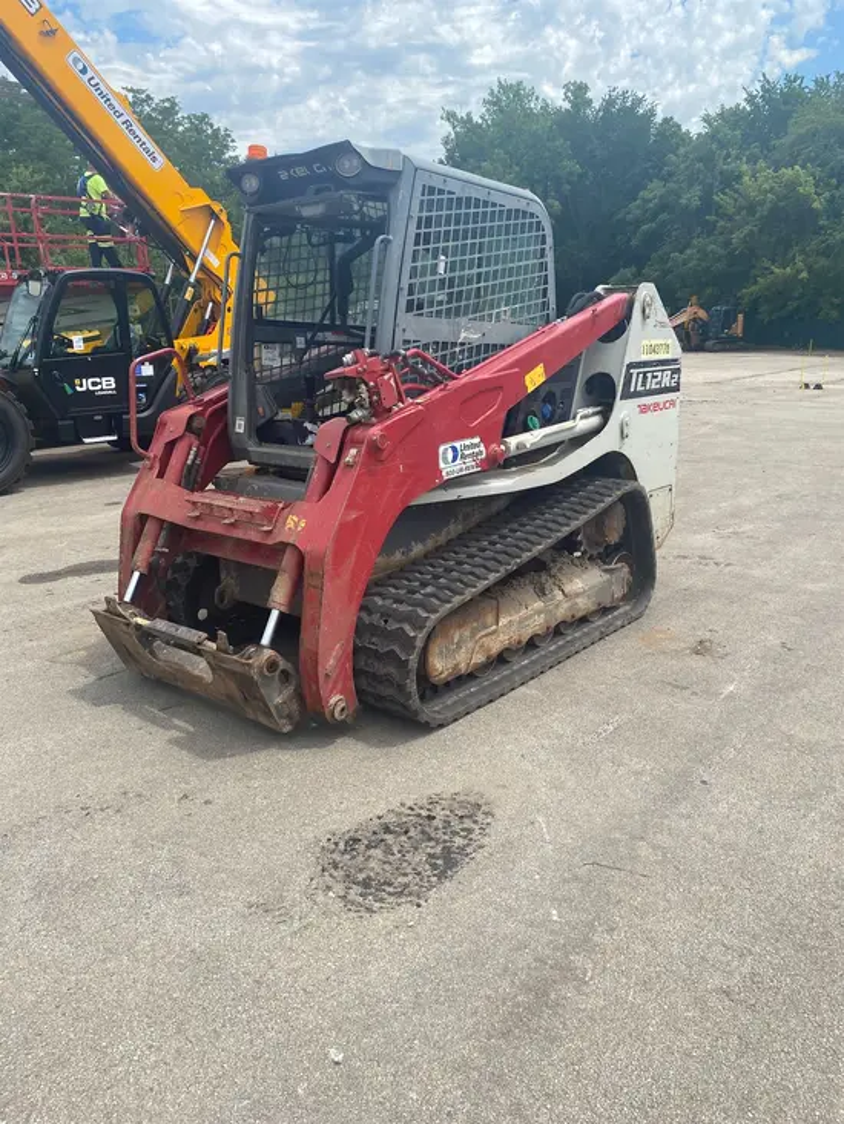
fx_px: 845
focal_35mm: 26
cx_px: 422
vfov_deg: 67.3
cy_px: 562
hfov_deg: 53.1
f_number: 1.8
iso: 32
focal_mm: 4.25
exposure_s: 1/2028
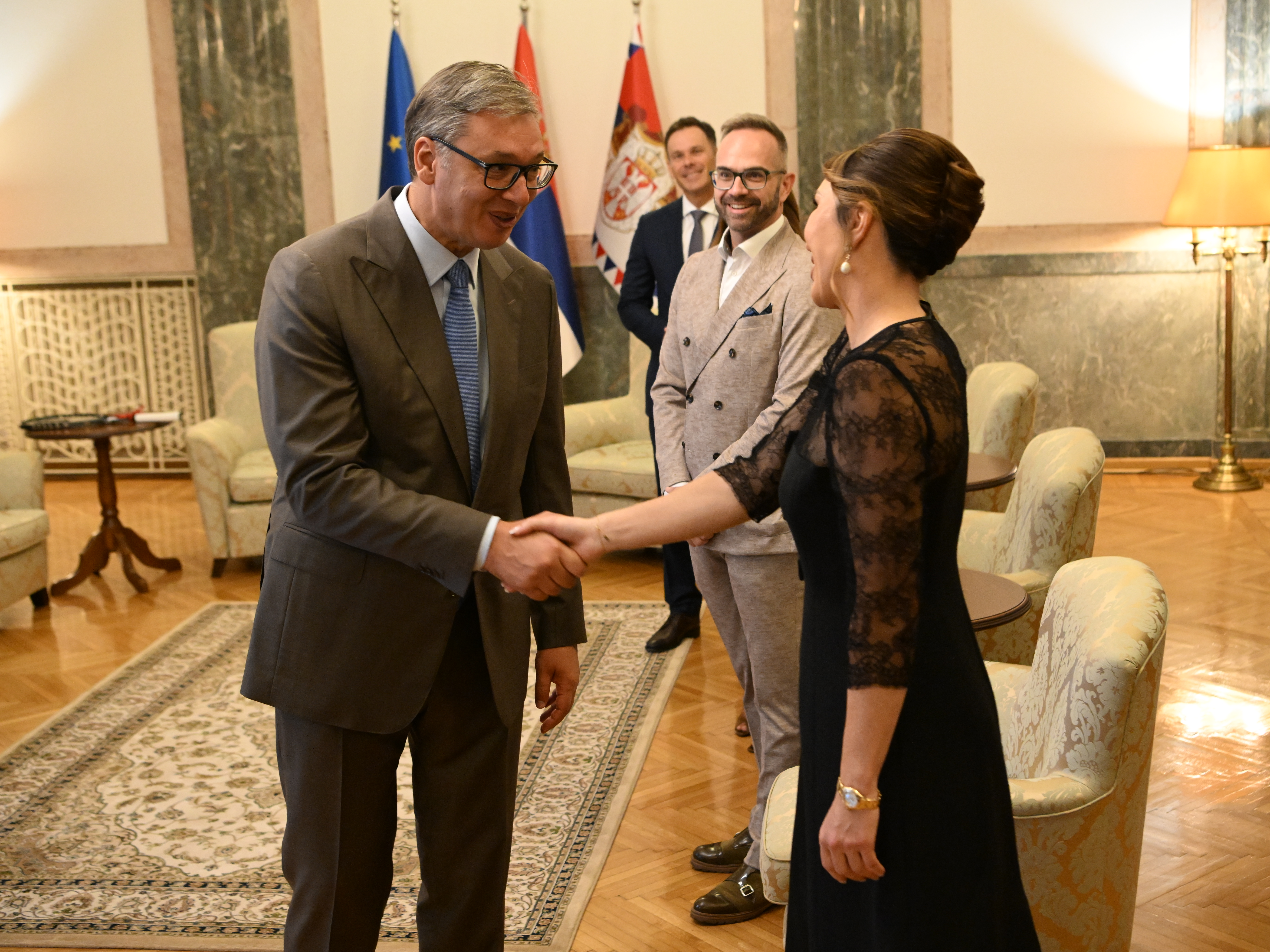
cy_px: 474
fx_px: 1798
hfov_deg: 38.9
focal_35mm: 49
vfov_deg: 29.7
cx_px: 663
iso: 6400
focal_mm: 45
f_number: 4
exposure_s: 1/200
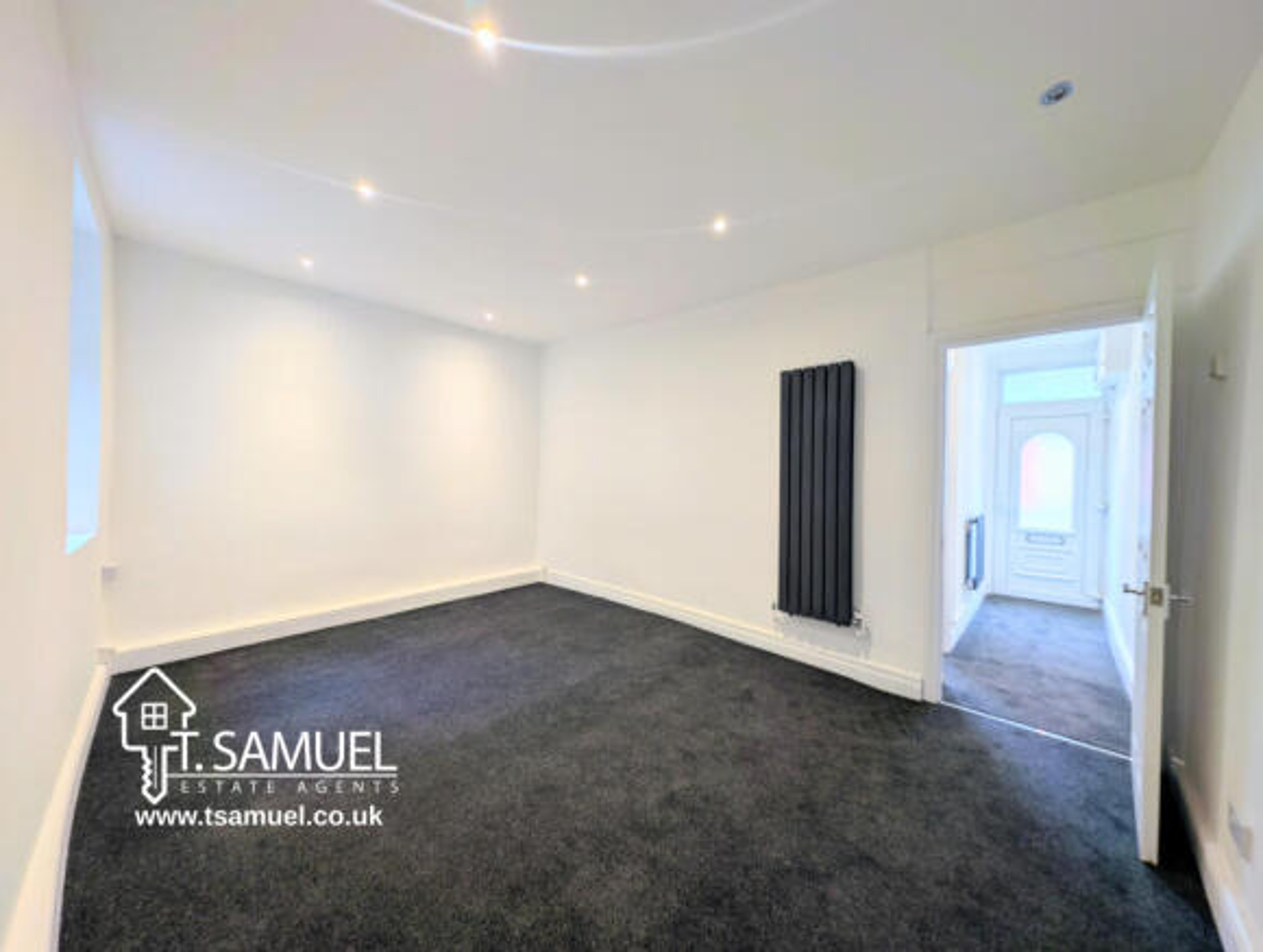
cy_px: 476
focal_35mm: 12
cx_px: 632
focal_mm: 2.23
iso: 40
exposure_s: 1/20
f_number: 1.95
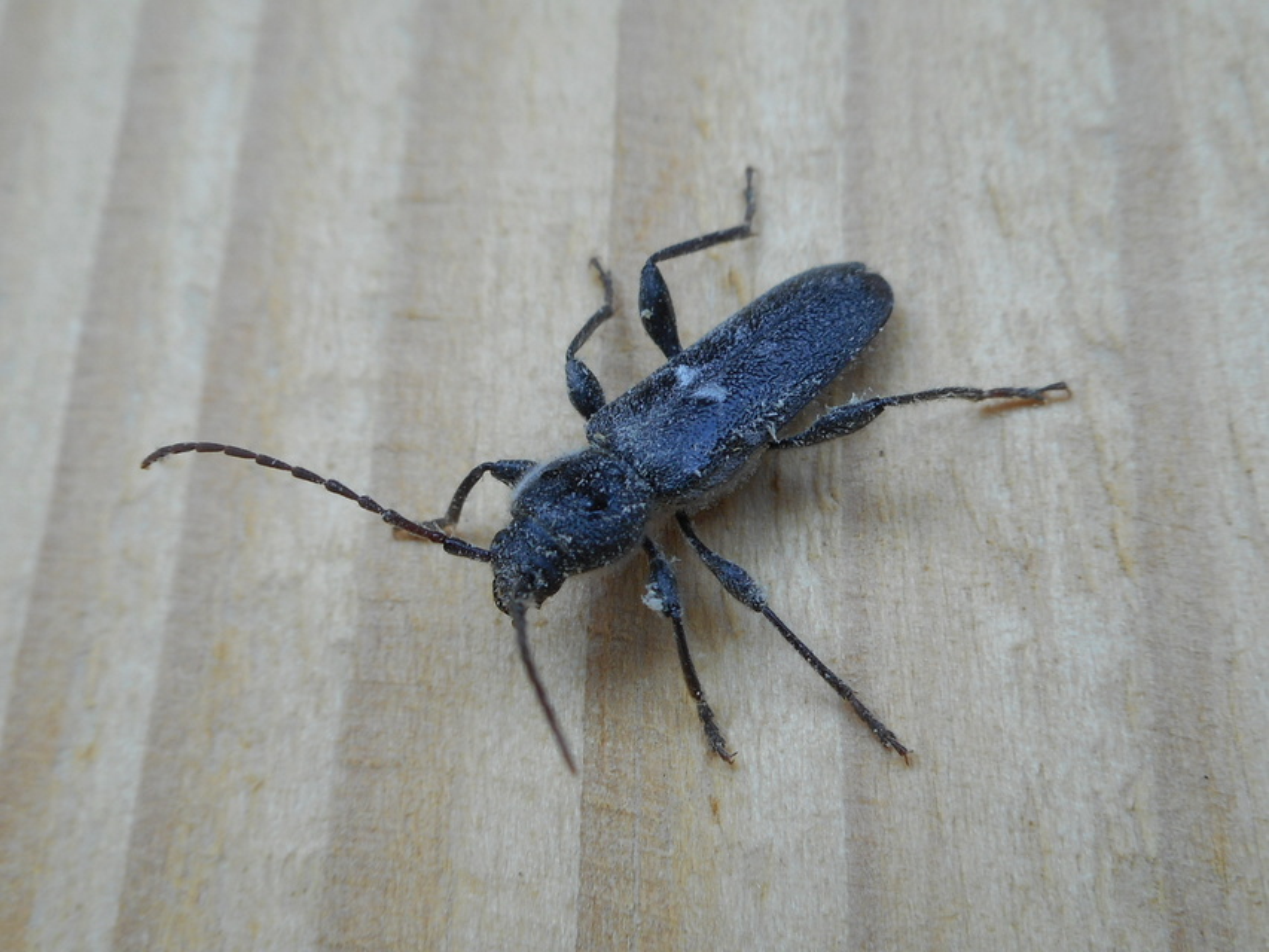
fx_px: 1247
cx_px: 634
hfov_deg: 54.0
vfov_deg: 41.8
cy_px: 476
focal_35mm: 34
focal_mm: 6
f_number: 4.2
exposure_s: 1/125
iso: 80
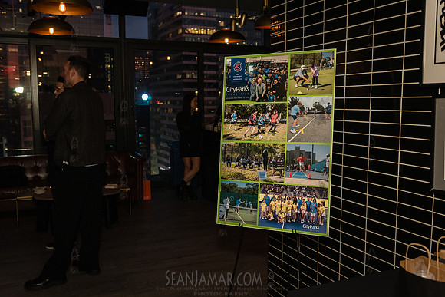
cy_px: 148
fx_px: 435
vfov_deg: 37.7
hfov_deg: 54.2
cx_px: 222
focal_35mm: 35
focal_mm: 35
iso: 4000
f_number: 4
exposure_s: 1/250
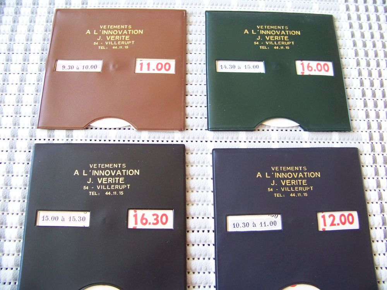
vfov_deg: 39.7
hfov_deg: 51.4
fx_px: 402
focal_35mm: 36
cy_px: 145
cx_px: 194
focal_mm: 5.85
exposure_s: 1/30
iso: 391
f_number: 2.8
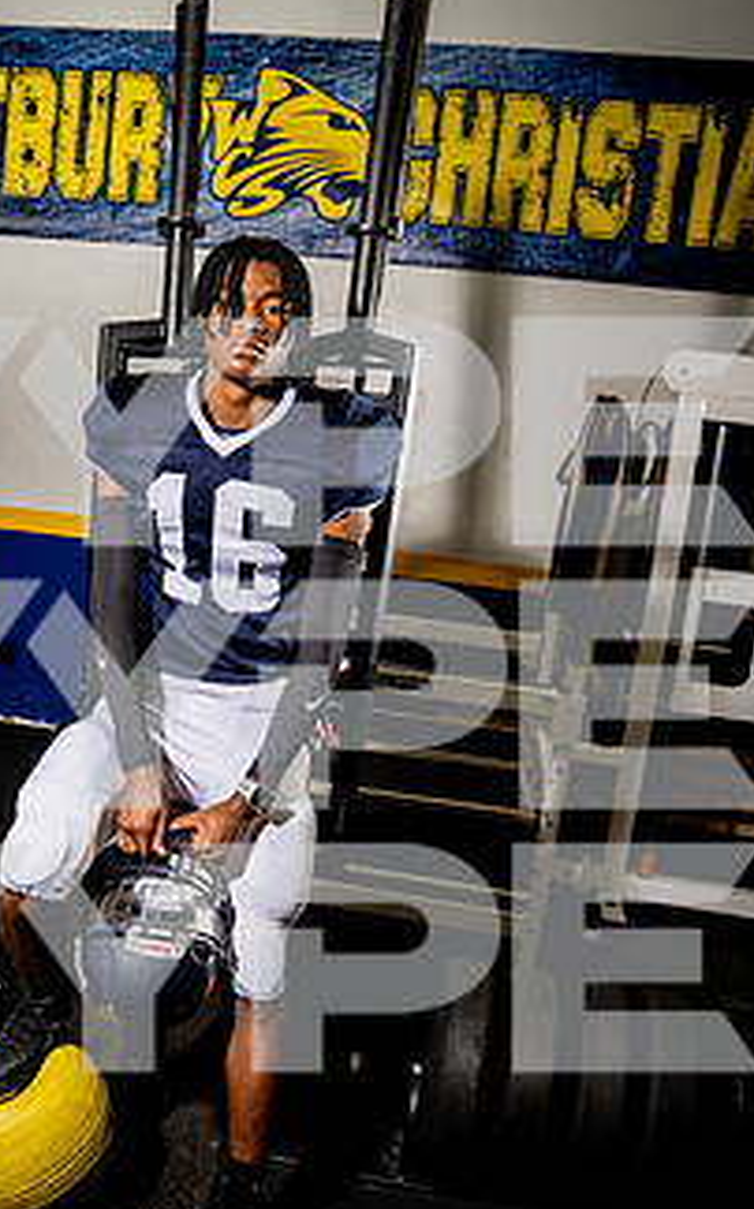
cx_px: 216
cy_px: 698
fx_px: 1120
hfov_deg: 36.6
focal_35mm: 34
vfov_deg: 56.5
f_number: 4.5
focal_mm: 24
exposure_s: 1/250
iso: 200
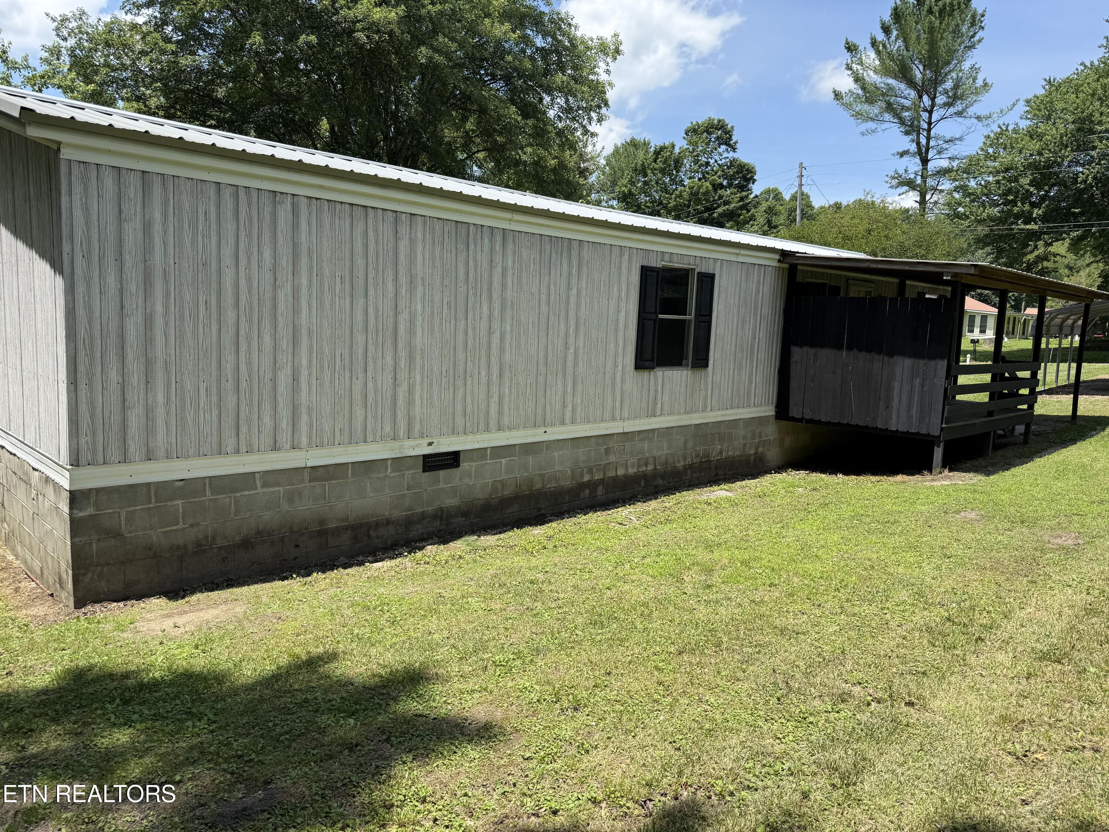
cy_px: 416
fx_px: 769
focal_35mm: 24
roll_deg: -2.2
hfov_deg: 71.6
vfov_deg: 56.8
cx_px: 554
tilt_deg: -5.9
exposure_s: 1/2525
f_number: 1.78
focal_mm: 6.76
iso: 80
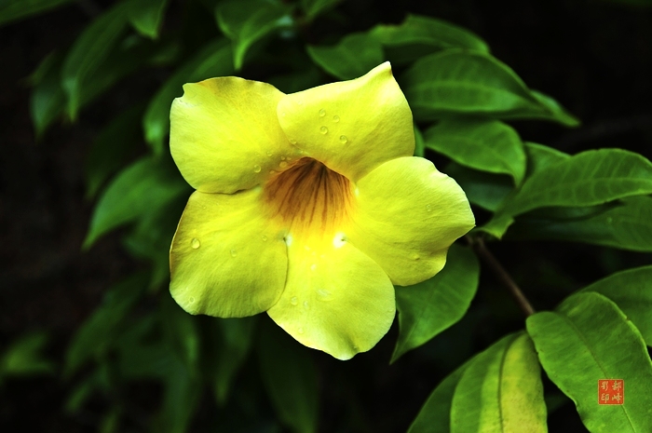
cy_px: 216
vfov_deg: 13.0
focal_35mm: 105
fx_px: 1899
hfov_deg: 19.5
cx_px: 326
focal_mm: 70
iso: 200
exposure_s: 1/125
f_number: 8
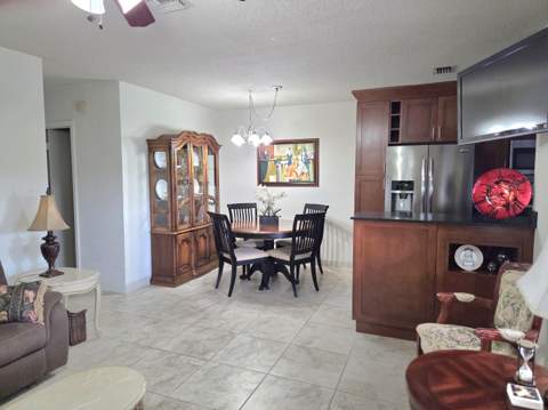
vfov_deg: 58.8
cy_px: 205
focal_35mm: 23
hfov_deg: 74.0
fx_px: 364
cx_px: 274
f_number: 1.8
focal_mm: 5.4
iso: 640
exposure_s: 1/120
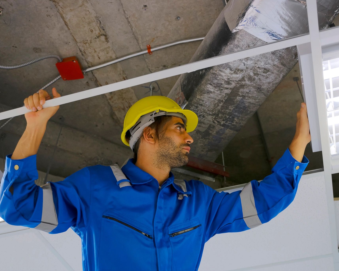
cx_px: 175
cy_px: 135
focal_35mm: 44
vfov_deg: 34.1
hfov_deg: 42.0
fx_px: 441
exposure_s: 1/160
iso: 400
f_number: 2.8
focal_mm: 38
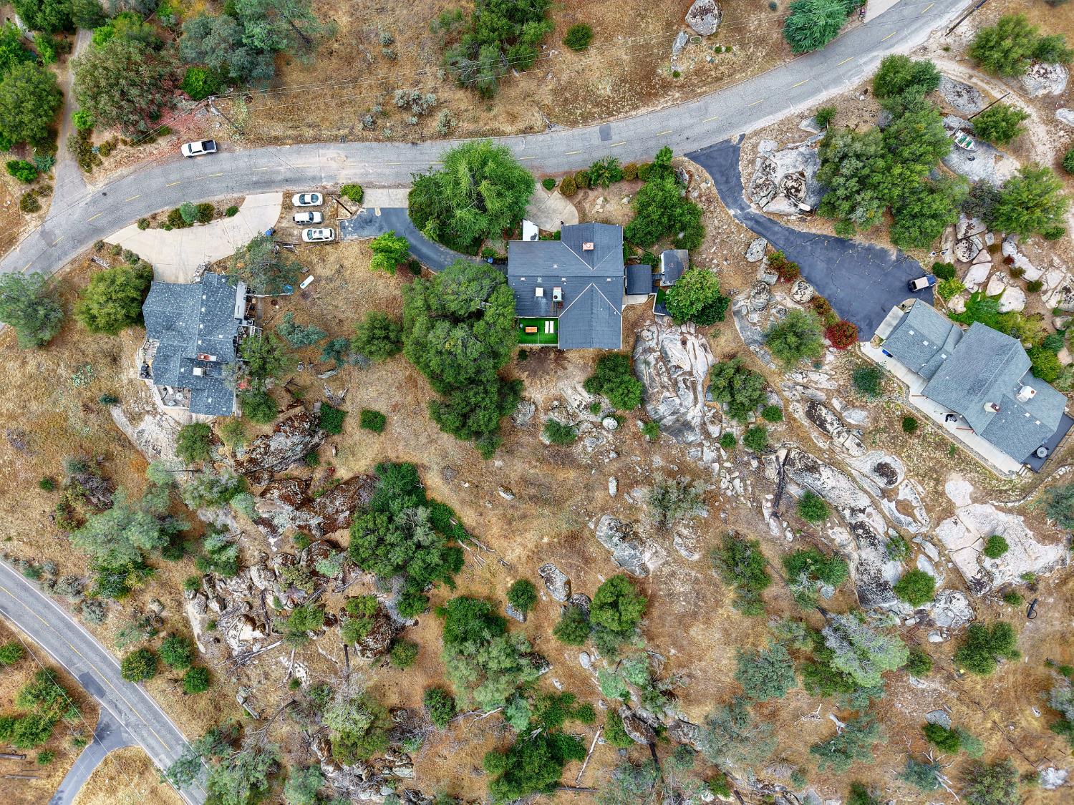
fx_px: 745
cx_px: 537
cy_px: 402
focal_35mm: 24
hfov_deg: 71.6
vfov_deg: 56.8
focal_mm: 8.67
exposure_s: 1/769
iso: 100
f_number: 1.8
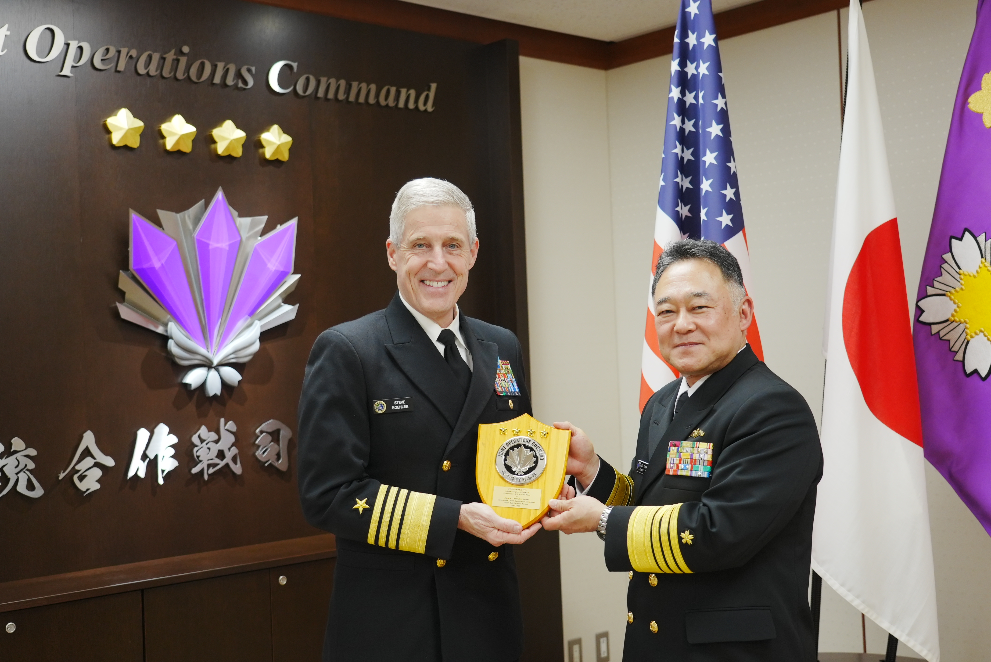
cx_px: 496
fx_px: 1184
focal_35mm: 43
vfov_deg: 31.2
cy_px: 331
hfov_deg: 45.4
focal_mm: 43
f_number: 4
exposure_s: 1/250
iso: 2000
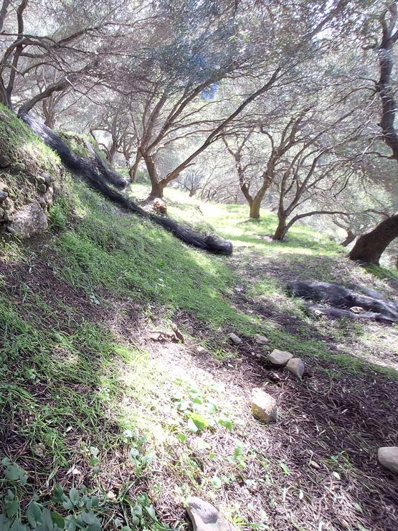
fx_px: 276
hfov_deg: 65.9
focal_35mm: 18
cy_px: 258
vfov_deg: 87.7
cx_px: 87
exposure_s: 1/100
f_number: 2.2
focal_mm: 1.74
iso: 50
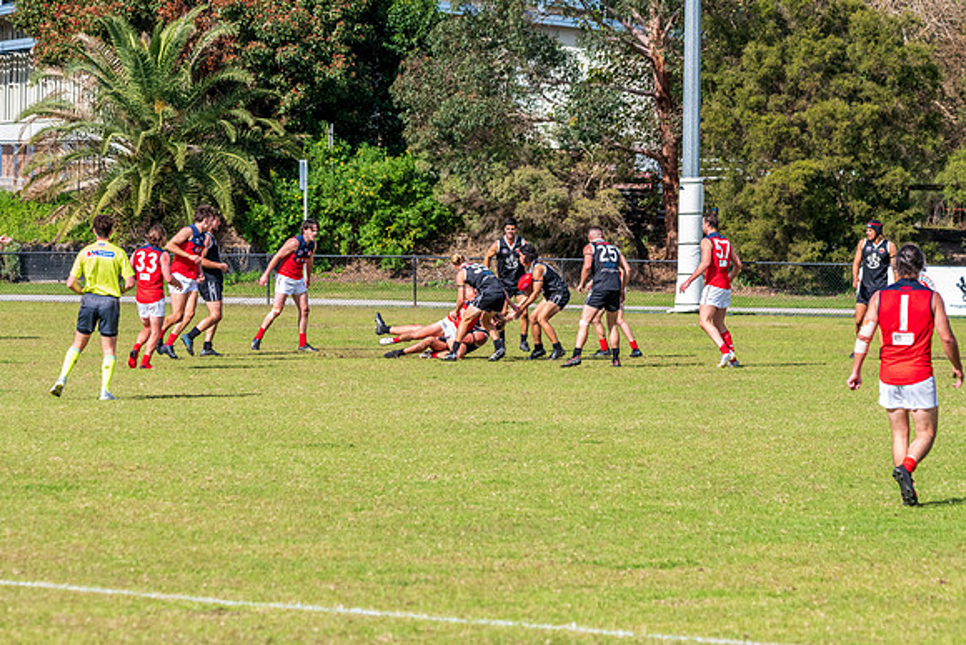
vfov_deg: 6.2
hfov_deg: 9.4
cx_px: 483
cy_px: 322
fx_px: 5904
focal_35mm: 220
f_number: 11
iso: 1250
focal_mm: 220
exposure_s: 1/1600
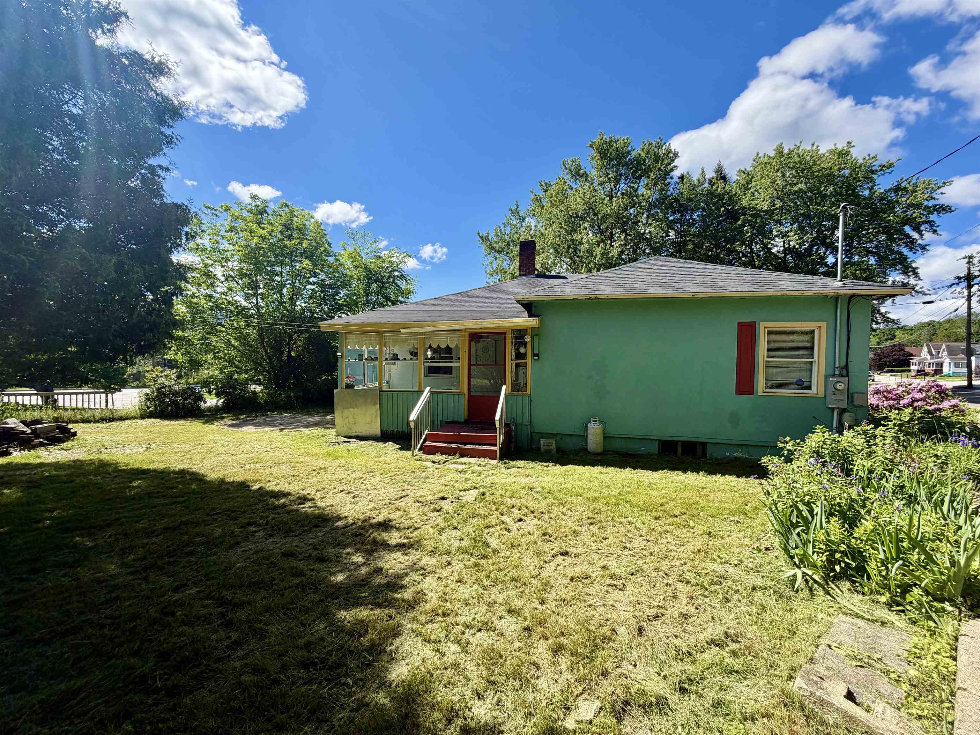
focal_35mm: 14
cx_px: 490
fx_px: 396
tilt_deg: -1.7
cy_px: 368
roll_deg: -1.1
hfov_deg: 102.1
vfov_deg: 85.7
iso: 32
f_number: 2.2
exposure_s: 1/770
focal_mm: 2.22
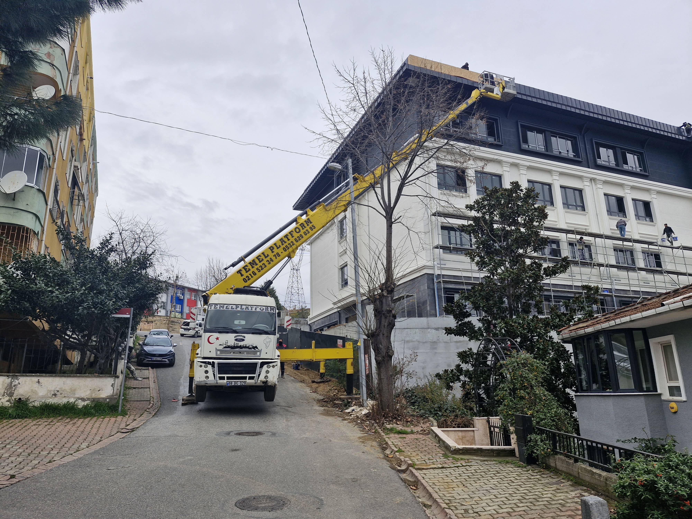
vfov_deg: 58.9
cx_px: 346
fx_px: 460
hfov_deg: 73.9
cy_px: 260
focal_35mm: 23
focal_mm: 5.54
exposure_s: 1/1010
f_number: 1.8
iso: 50
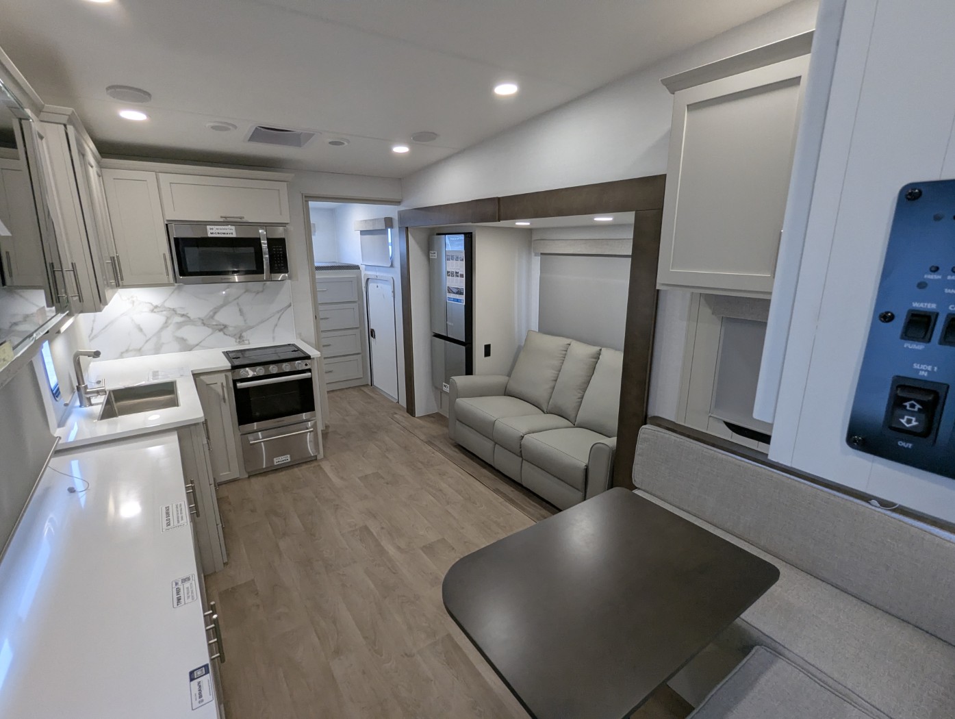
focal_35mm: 16
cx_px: 478
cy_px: 360
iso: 149
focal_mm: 2.35
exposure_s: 1/93.1
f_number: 2.2
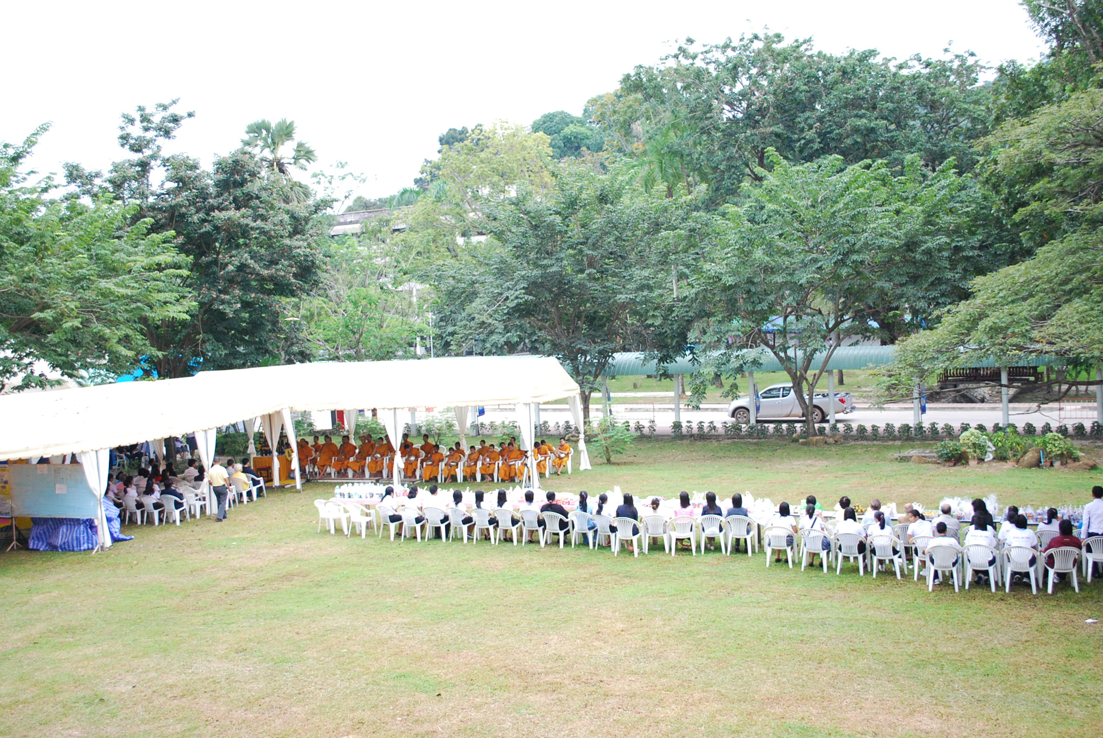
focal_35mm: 36
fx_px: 1104
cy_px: 369
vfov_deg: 37.0
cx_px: 552
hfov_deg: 53.1
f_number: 4.2
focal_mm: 24
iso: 800
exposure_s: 1/200
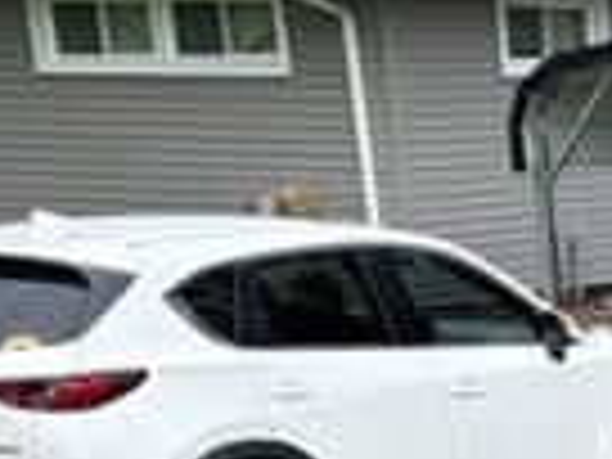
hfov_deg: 11.3
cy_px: 765
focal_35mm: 153
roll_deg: +0.8
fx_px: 2705
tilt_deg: -12.4
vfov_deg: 9.3
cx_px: 1350
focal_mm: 5.96
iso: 50
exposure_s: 1/543
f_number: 1.6
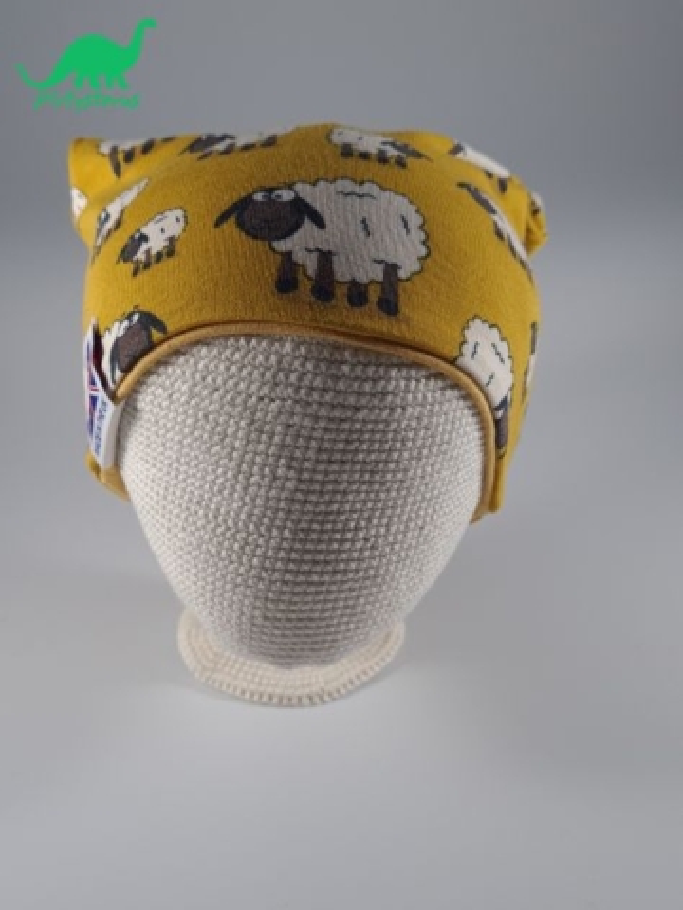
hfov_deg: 53.1
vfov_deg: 67.3
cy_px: 455
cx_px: 342
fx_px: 684
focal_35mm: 26
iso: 80
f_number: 1.8
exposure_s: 1/50
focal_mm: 5.4
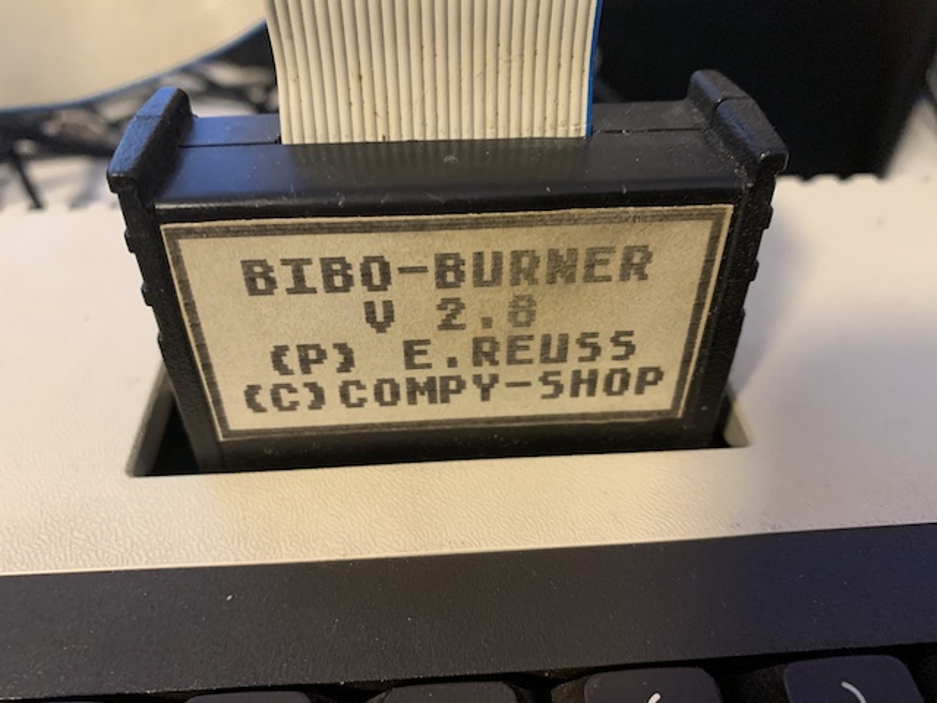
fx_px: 704
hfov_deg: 67.3
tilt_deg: -41.9
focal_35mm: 26
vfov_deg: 53.1
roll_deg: +0.8
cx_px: 468
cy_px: 352
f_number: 1.8
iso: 400
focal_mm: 4.25
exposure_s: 1/40
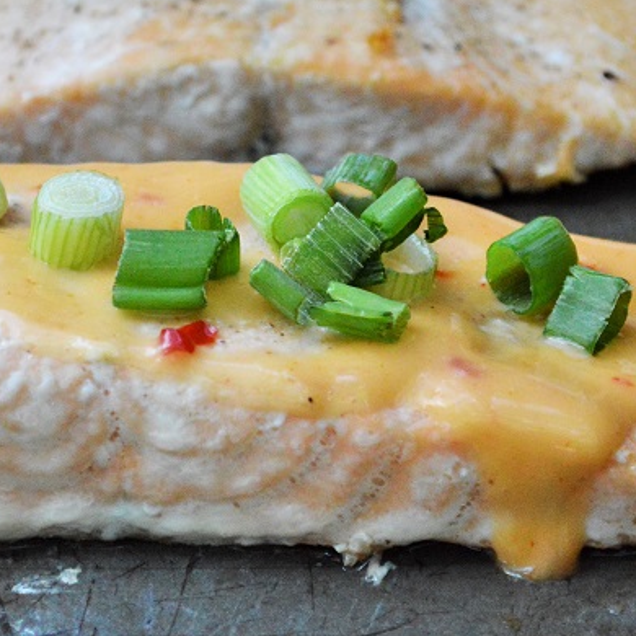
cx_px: 197
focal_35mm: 153
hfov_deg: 11.4
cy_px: 276
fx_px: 3180
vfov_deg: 11.4
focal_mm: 52
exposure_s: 1/500
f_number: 5.6
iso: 3200
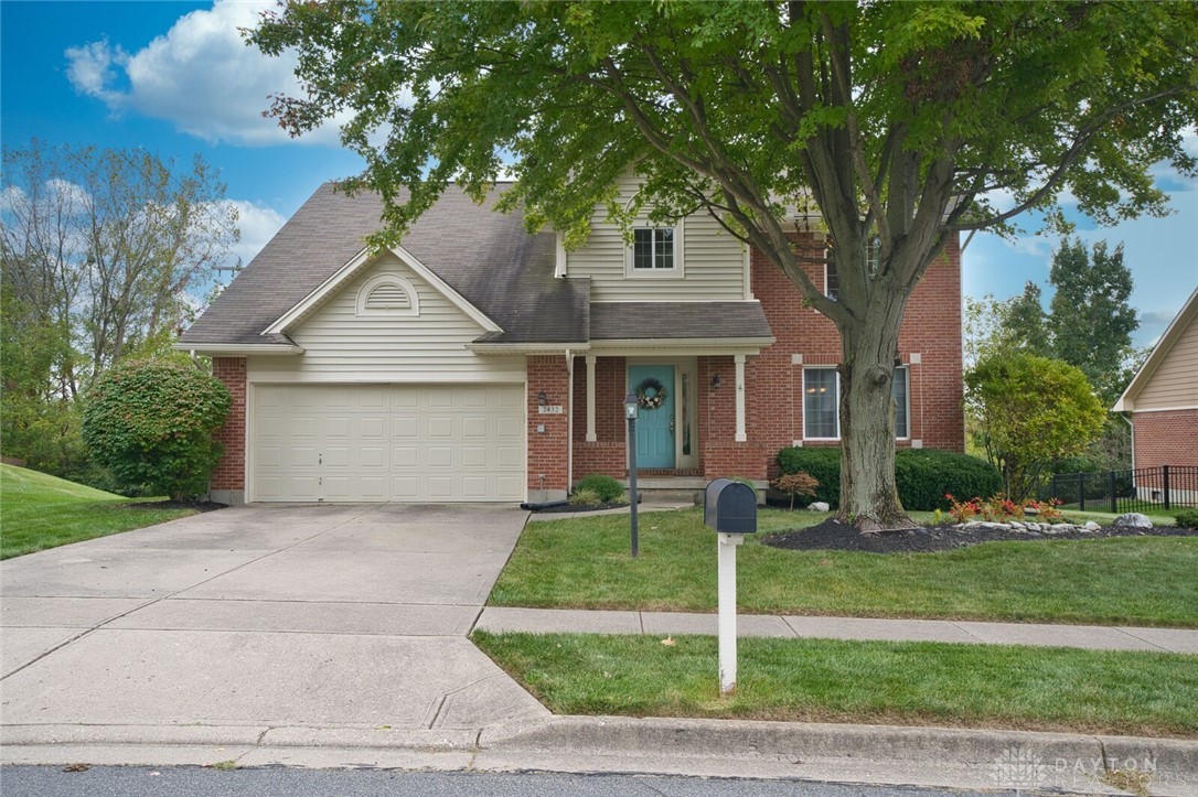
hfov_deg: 60.3
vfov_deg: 42.3
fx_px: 1031
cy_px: 398
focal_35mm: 31
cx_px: 599
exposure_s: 1/20
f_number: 10
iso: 100
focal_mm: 31
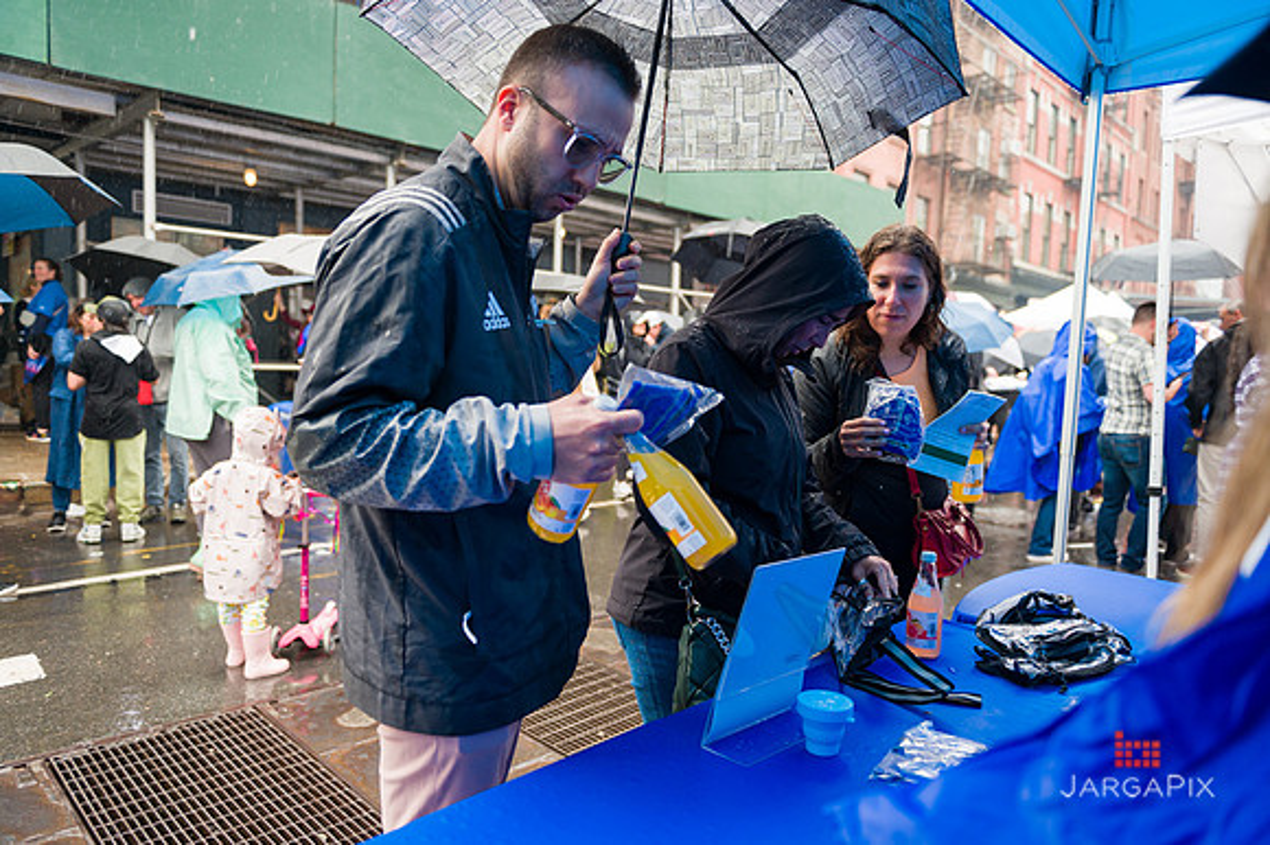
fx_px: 846
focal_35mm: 24
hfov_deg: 73.8
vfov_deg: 53.1
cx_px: 635
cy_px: 422
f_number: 3.2
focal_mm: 24
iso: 400
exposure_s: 1/320
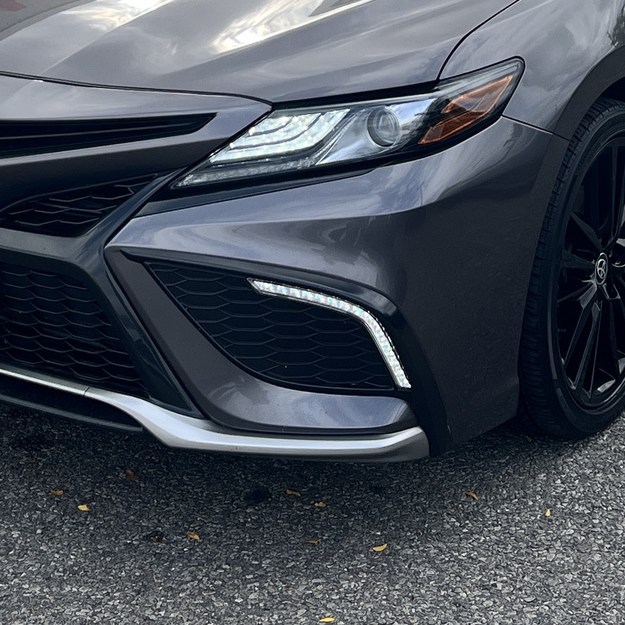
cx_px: 283
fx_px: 1798
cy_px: -234
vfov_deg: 18.1
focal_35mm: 88
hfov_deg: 19.7
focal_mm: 5.1
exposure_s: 1/1992
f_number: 1.6
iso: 50
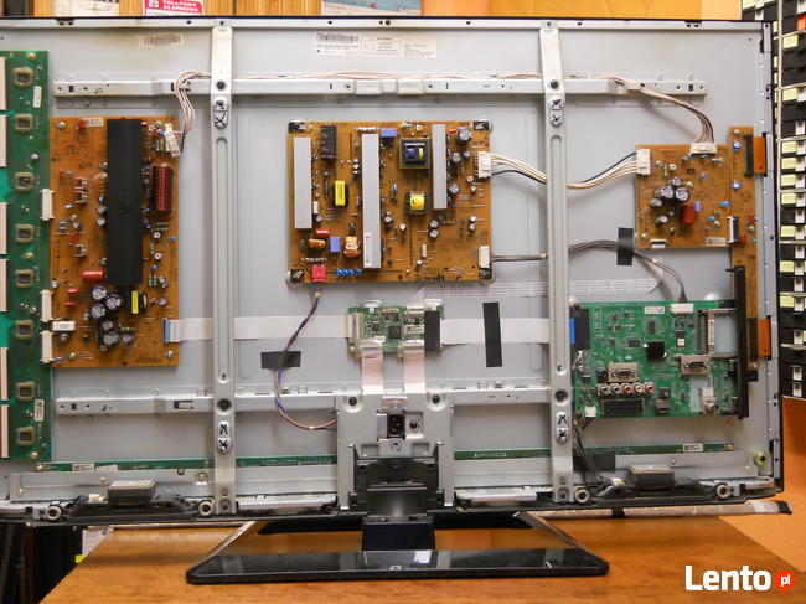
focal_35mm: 41
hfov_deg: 45.8
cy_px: 302
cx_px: 403
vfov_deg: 35.1
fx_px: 954
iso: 250
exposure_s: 1/30
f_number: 3.1
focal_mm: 6.72
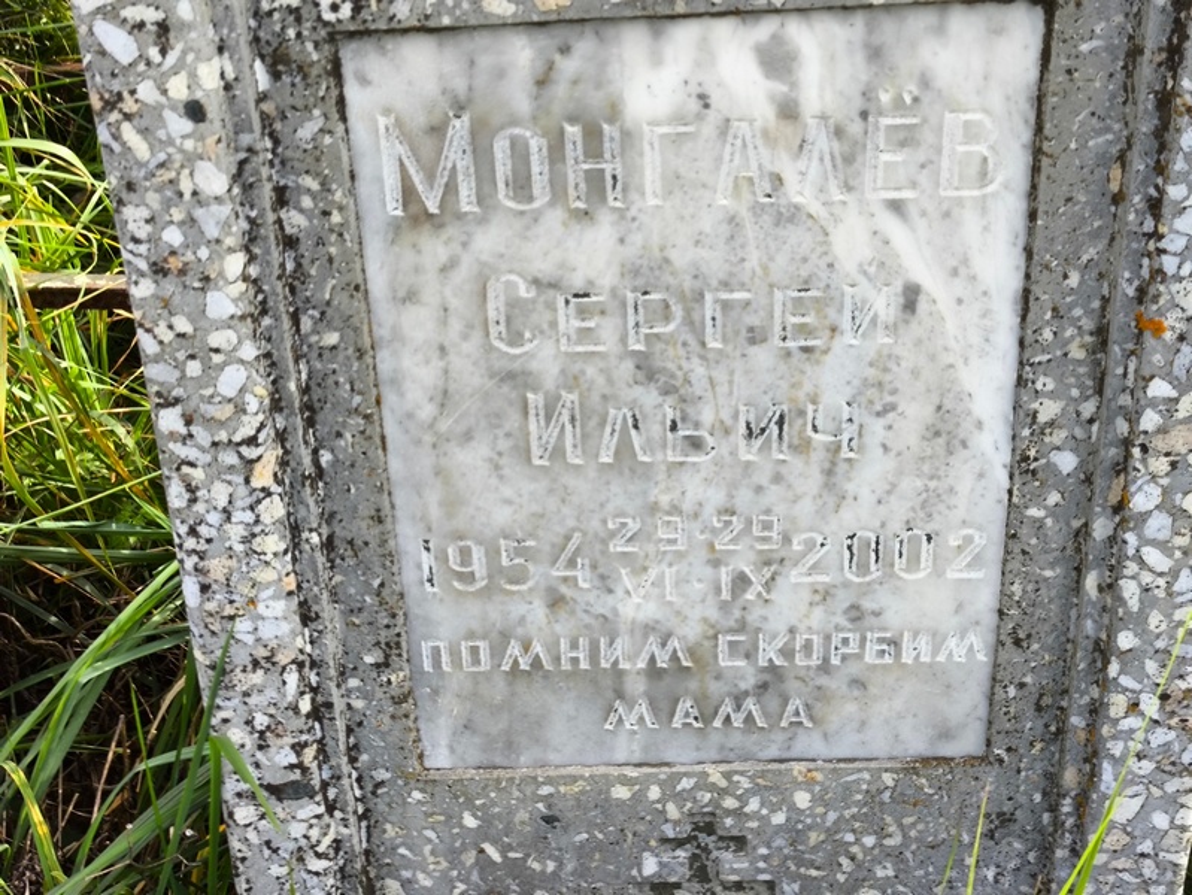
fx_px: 1723
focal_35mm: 50
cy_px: 448
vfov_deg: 29.1
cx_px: 596
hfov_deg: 38.2
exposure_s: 1/165
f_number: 1.7
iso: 50
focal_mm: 4.71
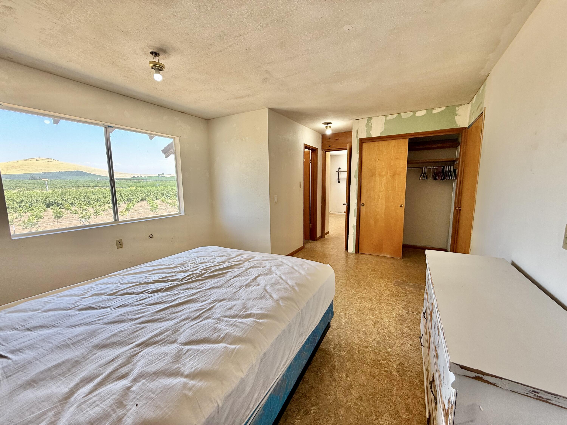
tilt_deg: -6.6
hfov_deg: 102.1
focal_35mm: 14
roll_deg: +0.4
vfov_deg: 85.7
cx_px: 284
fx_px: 229
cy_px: 212
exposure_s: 1/120
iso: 80
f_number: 2.2
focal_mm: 2.22
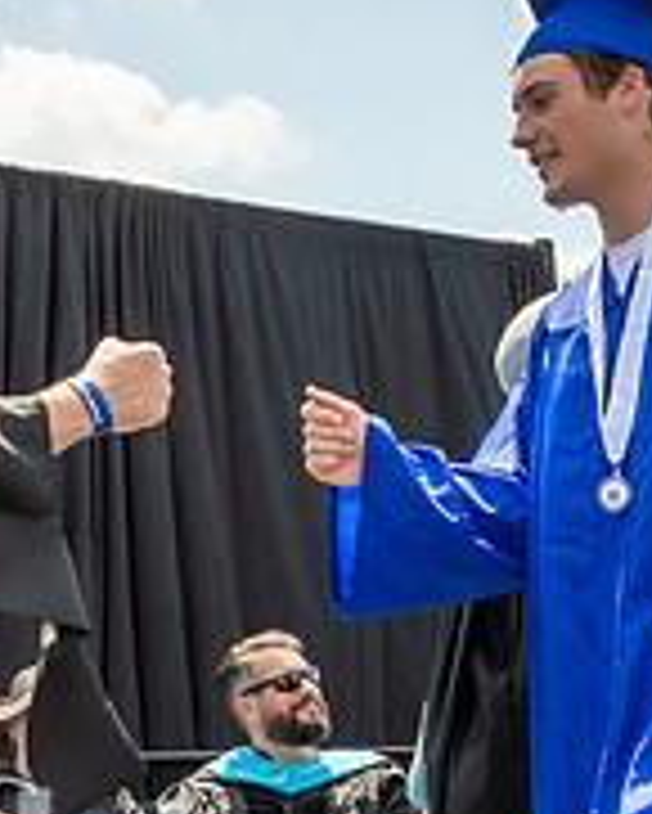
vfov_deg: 18.7
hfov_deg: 15.1
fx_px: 2434
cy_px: 729
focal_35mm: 101
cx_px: 545
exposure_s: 1/800
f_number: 7.1
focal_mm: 19
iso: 200
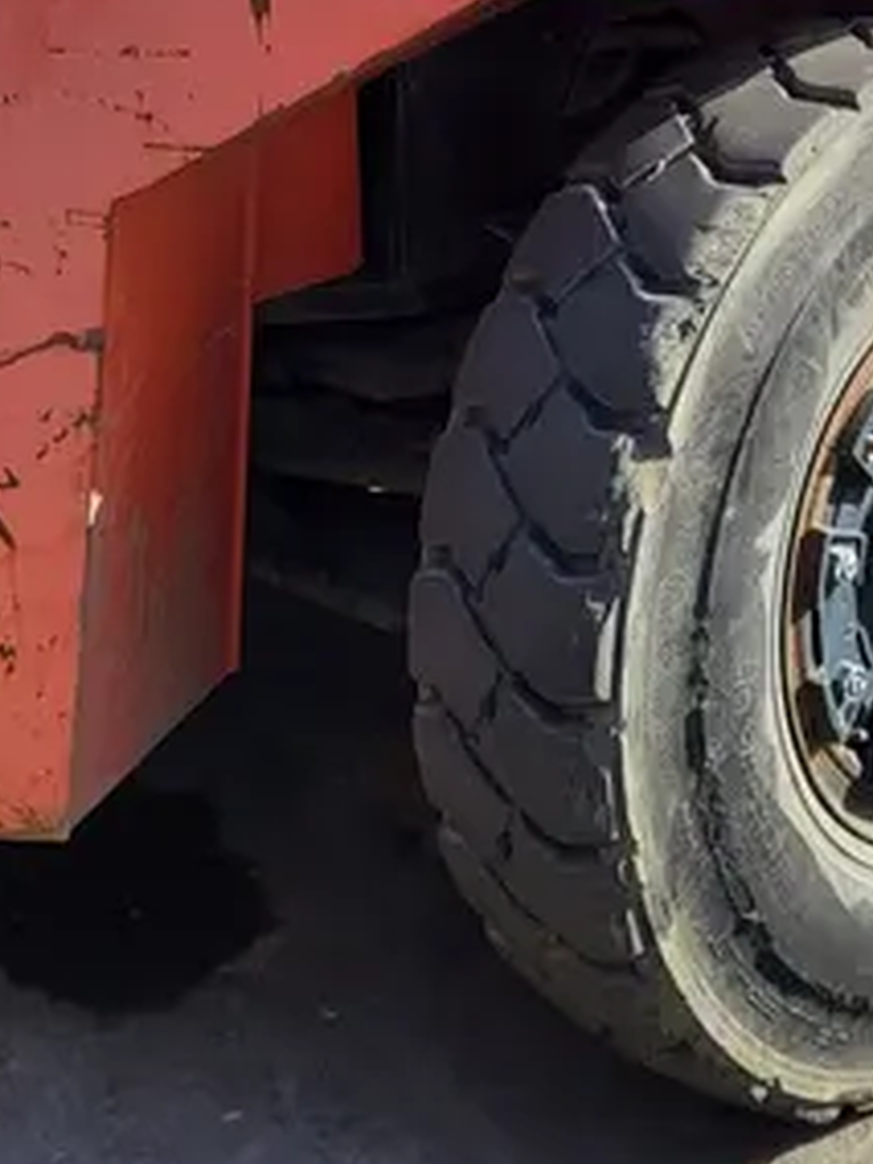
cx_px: 787
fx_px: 2253
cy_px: -289
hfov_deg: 21.4
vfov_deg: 25.5
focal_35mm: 67
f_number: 1.8
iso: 40
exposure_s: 1/1915
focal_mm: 5.4
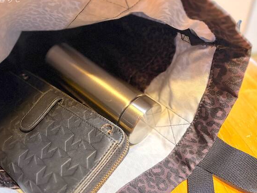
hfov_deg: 59.8
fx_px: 223
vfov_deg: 46.7
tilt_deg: -43.0
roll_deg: +6.8
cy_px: 106
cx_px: 113
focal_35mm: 30
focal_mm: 5.96
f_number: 1.6
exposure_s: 1/40
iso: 500
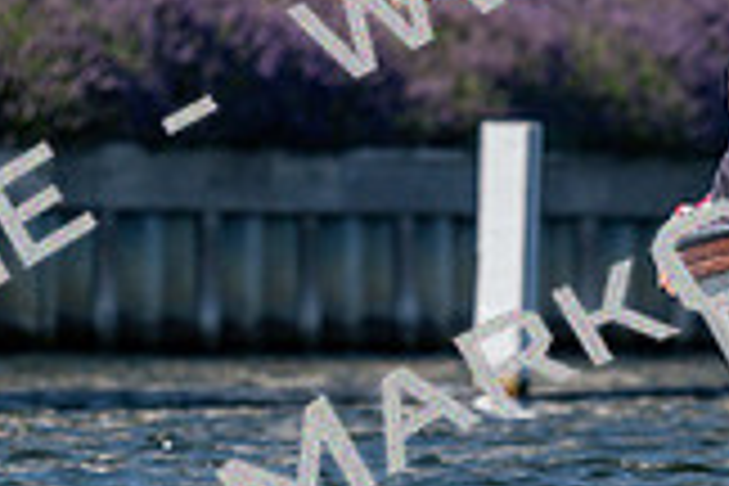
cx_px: 846
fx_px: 27133
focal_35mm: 1340
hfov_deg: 1.5
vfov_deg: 1.0
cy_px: 92
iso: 200
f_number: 6.3
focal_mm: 374
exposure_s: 1/1600
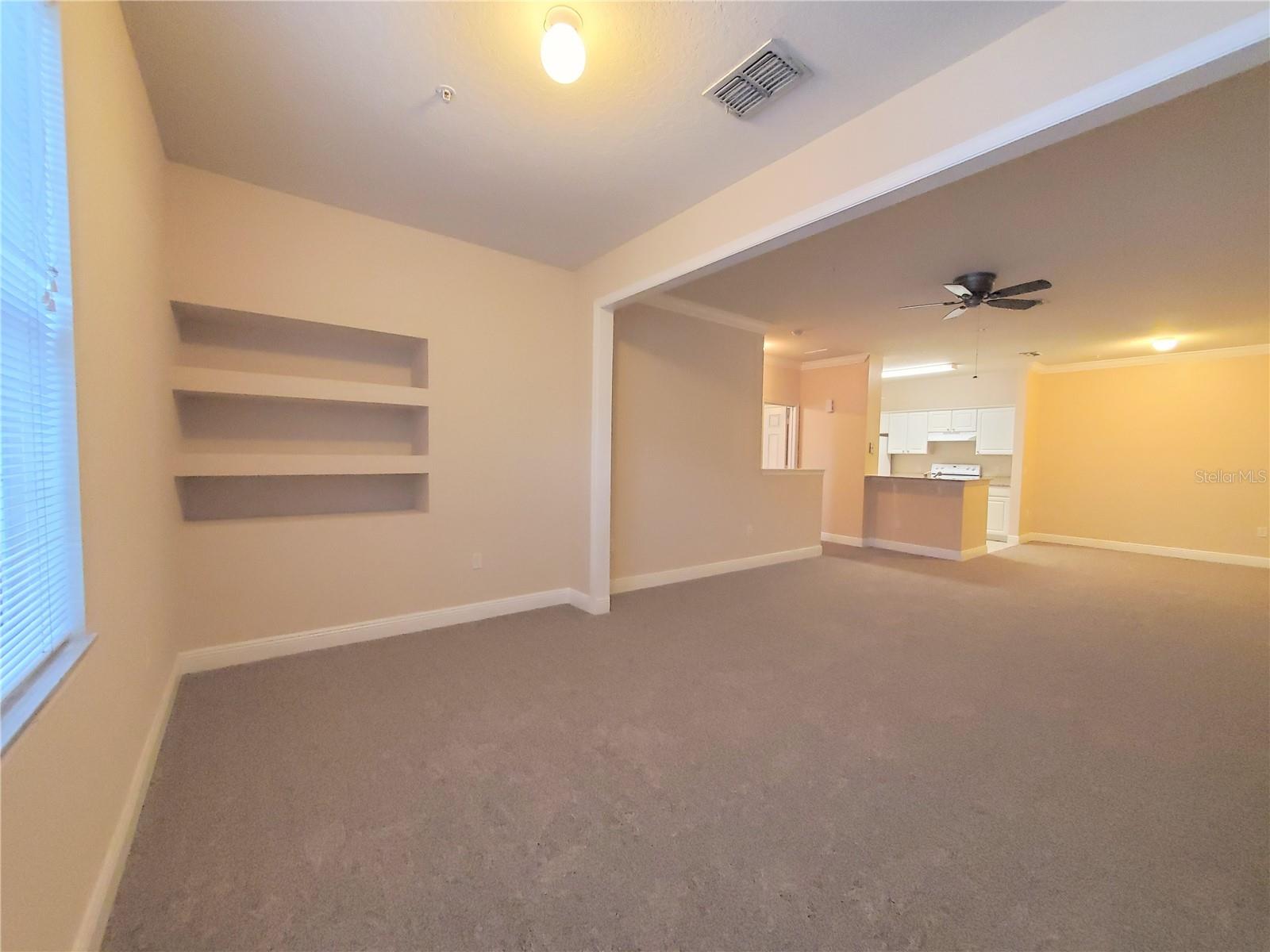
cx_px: 635
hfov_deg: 106.2
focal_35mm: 13
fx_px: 477
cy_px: 476
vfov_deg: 89.9
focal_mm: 1.8
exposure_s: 1/29
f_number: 2.2
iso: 640
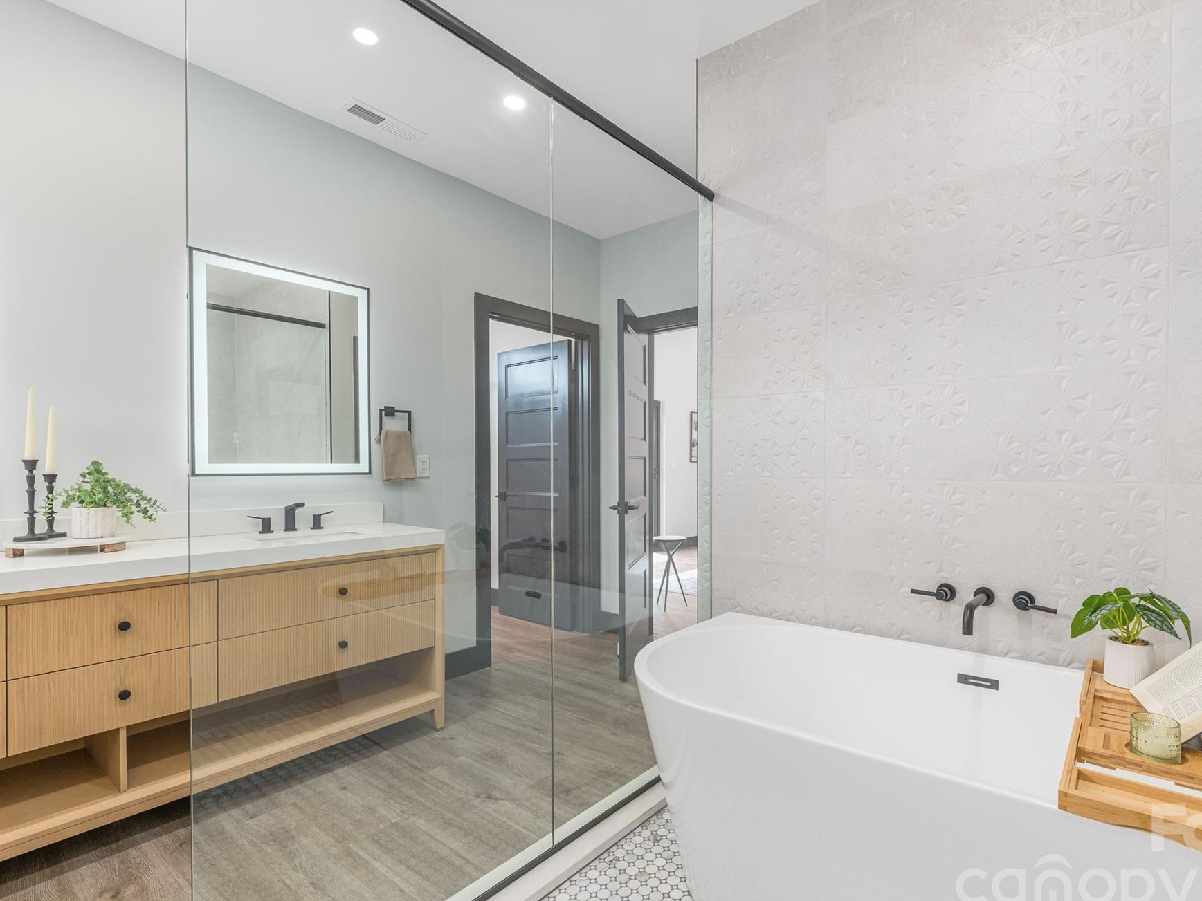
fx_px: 590
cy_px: 467
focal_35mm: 17
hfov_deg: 90.7
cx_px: 664
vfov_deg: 74.7
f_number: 8
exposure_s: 1/125
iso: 320
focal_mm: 15
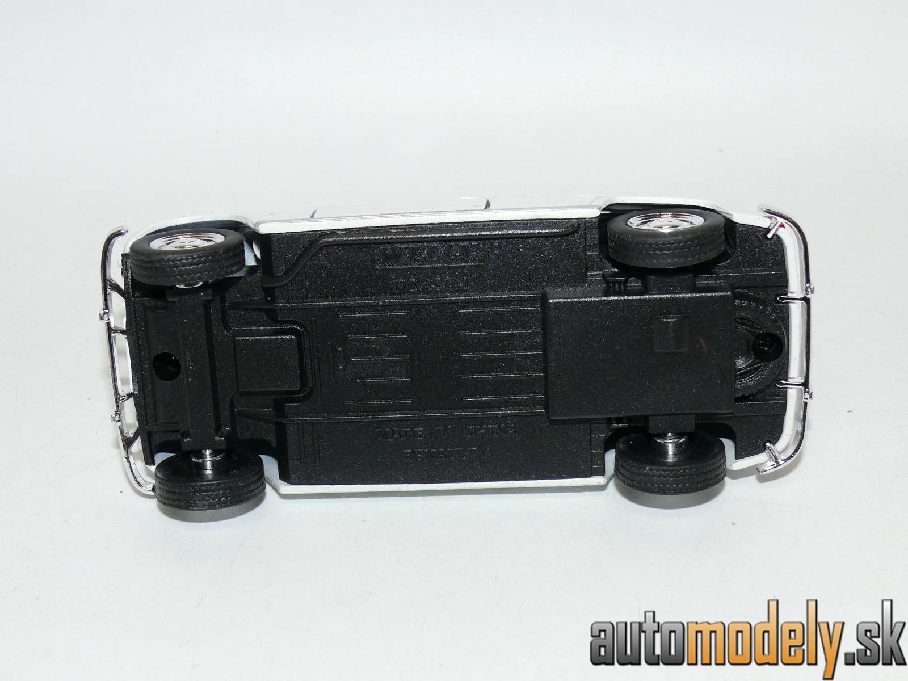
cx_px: 454
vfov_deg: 23.3
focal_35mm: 63
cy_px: 340
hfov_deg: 30.7
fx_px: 1653
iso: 100
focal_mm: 10.3
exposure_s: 1/30
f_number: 4
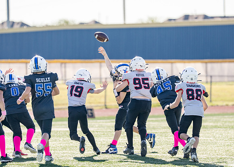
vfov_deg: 4.5
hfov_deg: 6.3
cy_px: 89
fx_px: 2113
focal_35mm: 318
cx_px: 123
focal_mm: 200
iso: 160
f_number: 2.8
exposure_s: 1/1600
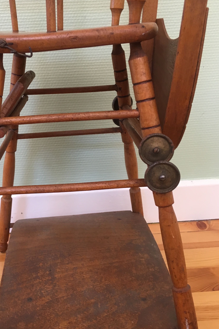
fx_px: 365
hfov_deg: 33.0
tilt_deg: -20.1
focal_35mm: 40
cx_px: 65
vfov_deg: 48.4
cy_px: 157
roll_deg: +1.5
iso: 100
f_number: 2.2
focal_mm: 4.15
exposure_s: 1/33
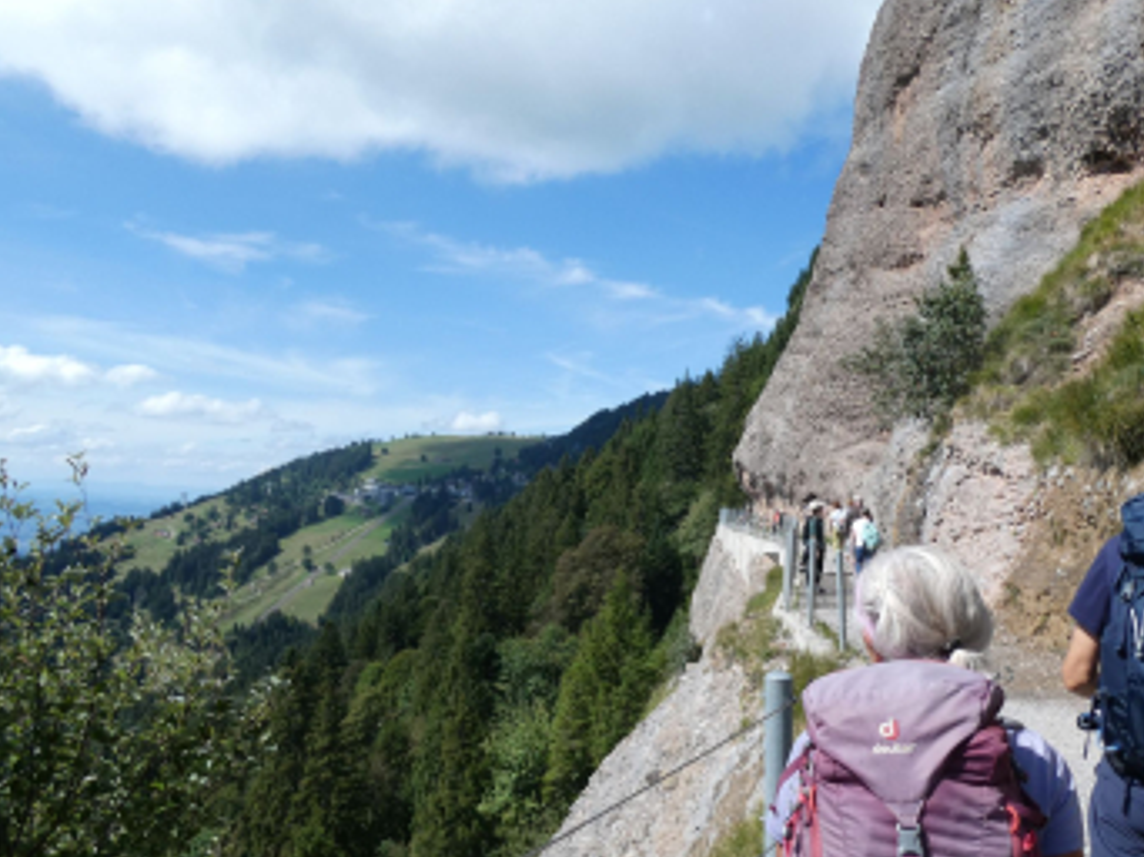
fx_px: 991
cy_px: 516
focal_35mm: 30
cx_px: 574
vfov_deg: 46.5
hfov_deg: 60.0
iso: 80
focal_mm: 4.3
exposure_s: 1/1000
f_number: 3.3
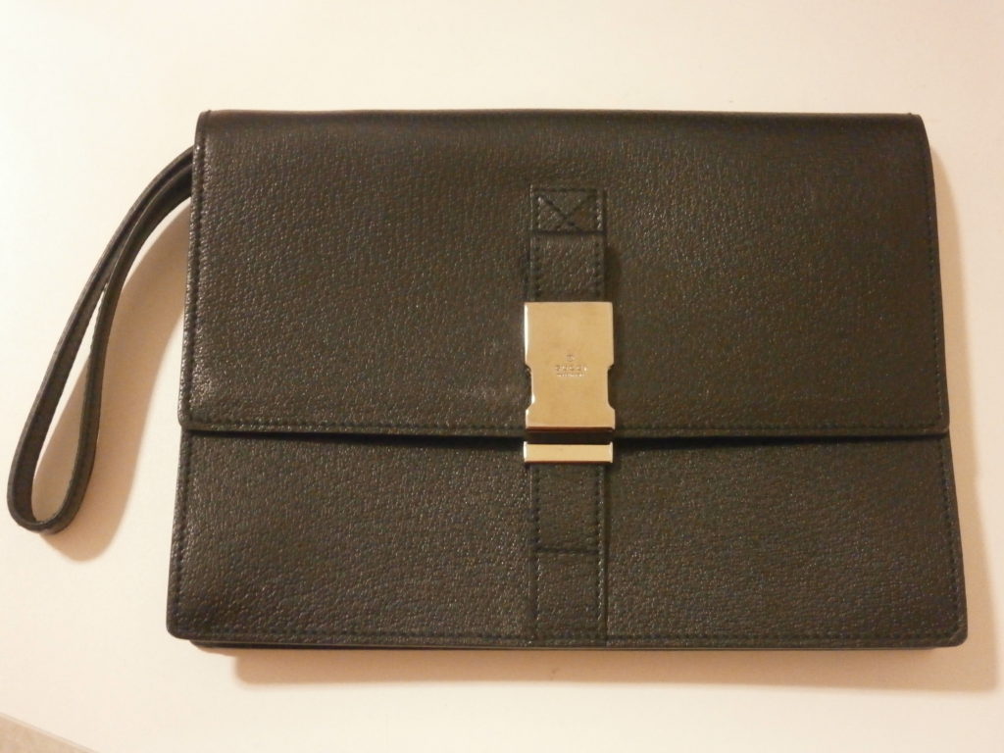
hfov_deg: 40.4
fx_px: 1363
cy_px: 376
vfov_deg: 30.9
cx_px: 502
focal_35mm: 47
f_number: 3.4
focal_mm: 8.3
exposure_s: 1/20
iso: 800
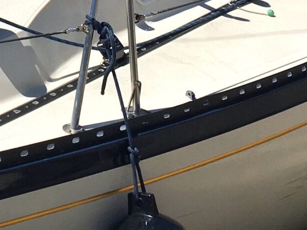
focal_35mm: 120
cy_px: -203
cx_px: -42
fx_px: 1064
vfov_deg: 11.3
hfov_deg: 15.9
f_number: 2.2
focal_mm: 4.15
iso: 25
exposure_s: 1/3497
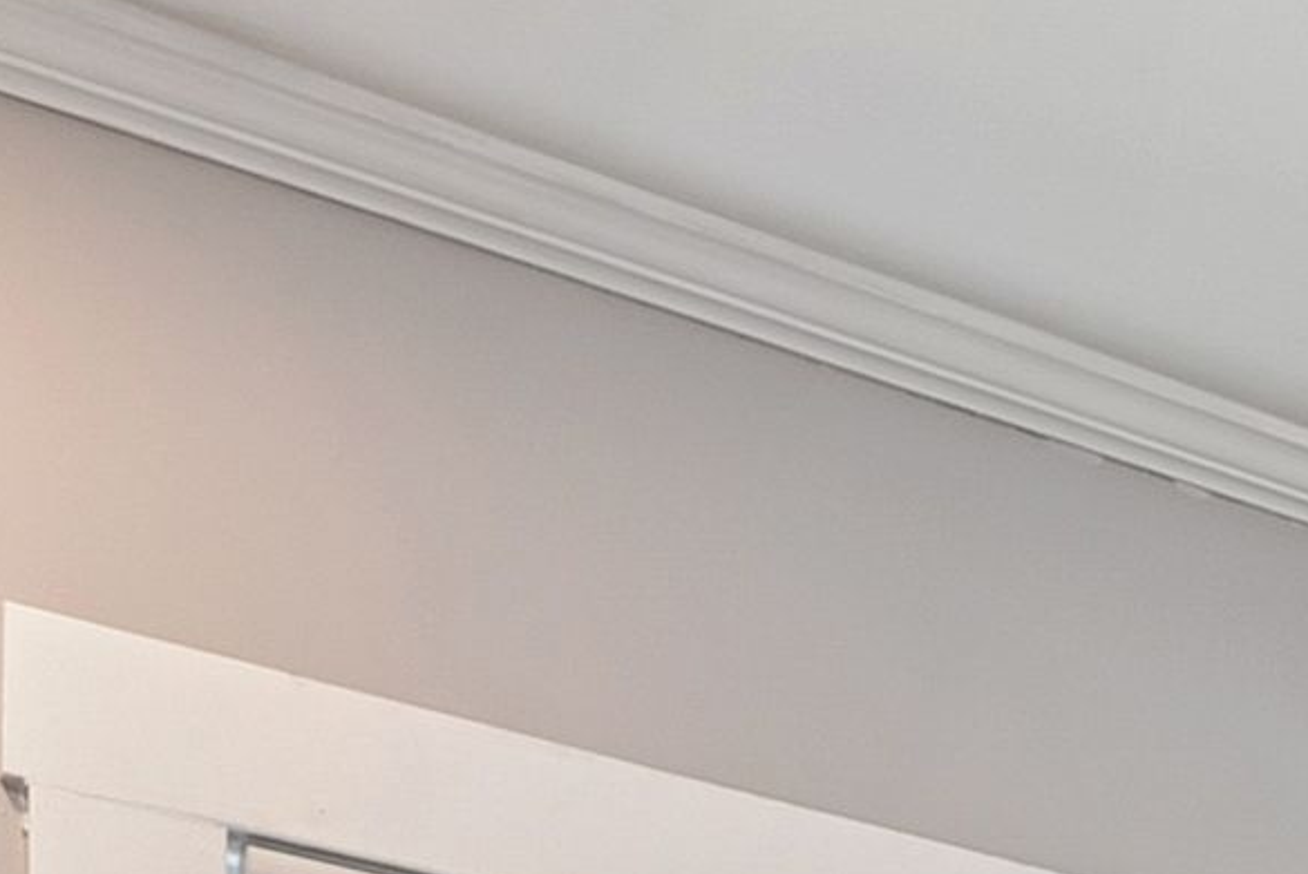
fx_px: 3163
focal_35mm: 87
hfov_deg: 19.1
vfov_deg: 12.5
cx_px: 2189
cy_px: 2070
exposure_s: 1/5
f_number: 8
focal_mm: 12
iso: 320
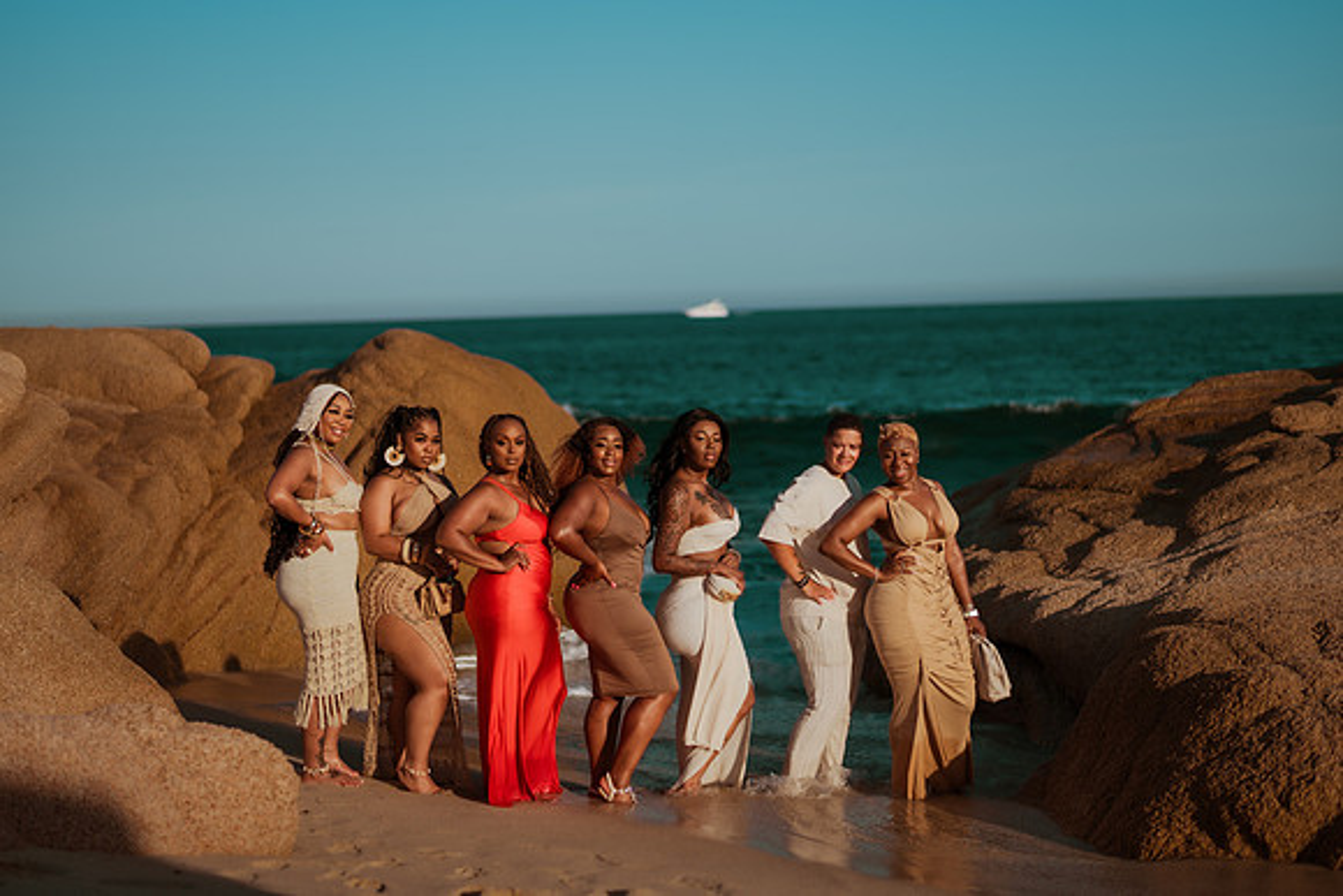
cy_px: 448
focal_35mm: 58
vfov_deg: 23.4
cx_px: 672
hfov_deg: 34.5
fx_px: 2164
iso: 50
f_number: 1.8
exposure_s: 1/8000
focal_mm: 58
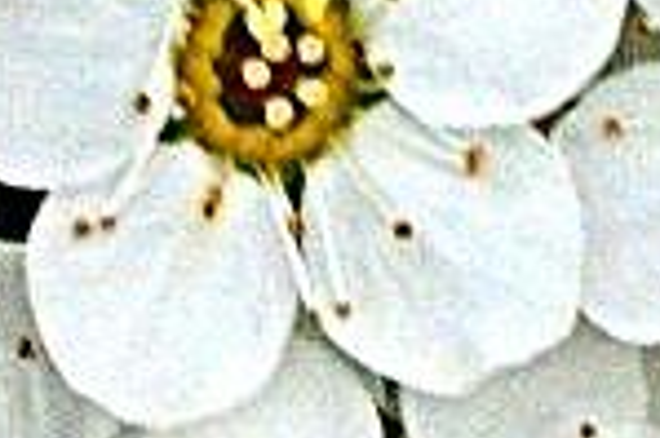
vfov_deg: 0.5
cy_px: -66
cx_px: 1019
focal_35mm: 3022
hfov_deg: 0.7
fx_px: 55342
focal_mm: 300
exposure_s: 1/320
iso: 800
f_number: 18
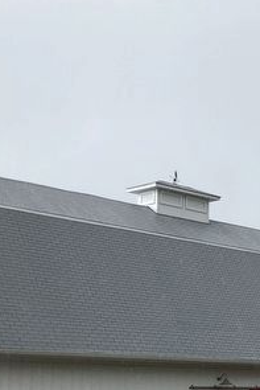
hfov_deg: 16.3
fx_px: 855
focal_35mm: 79
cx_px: 346
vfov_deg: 24.7
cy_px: 368
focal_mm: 4
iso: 20
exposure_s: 1/501
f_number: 1.8
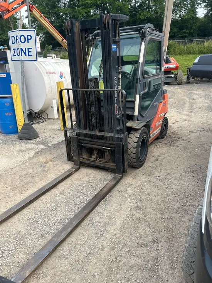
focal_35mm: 26
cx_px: 106
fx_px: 212
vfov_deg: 67.3
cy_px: 142
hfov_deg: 53.1
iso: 50
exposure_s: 1/518
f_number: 1.5
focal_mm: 5.7
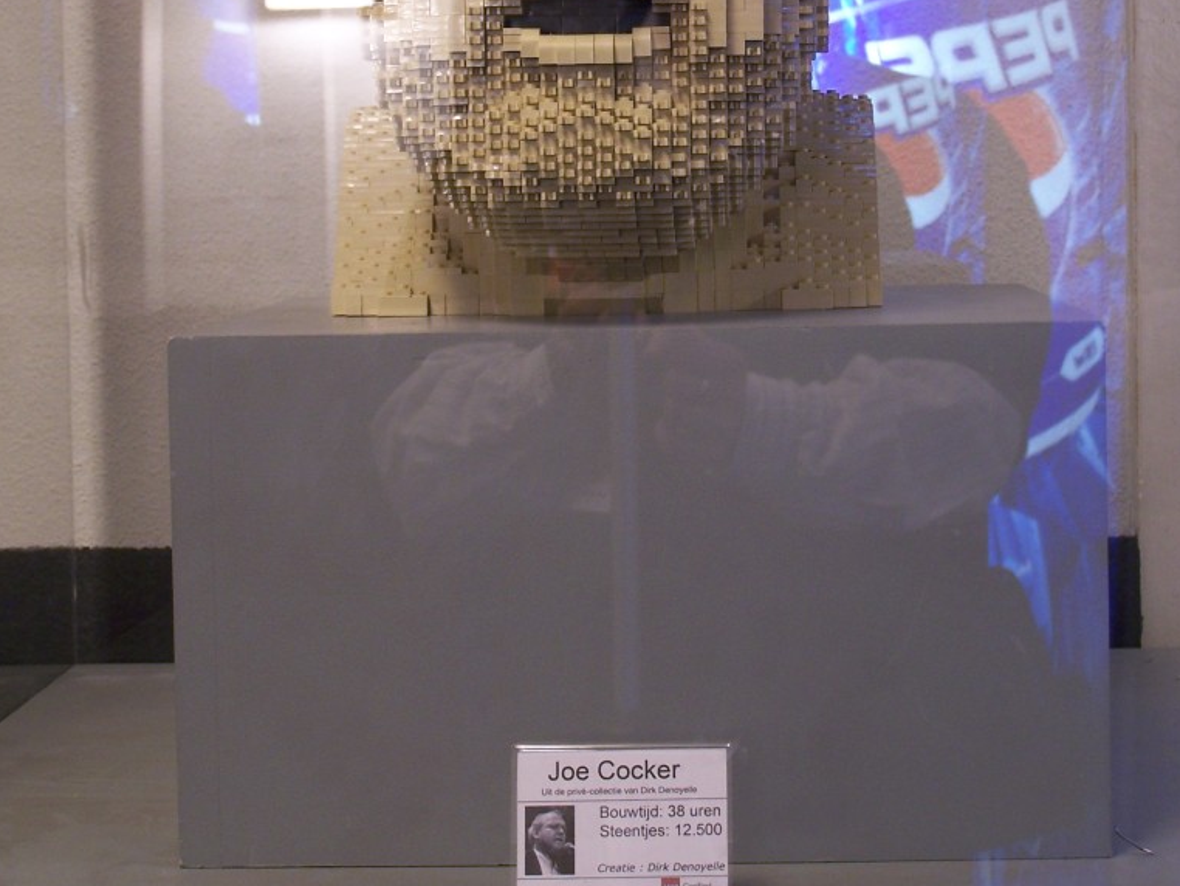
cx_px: 592
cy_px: 180
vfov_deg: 16.3
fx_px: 3069
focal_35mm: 90
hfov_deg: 21.8
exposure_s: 1/2
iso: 80
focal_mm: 11.1
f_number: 3.2
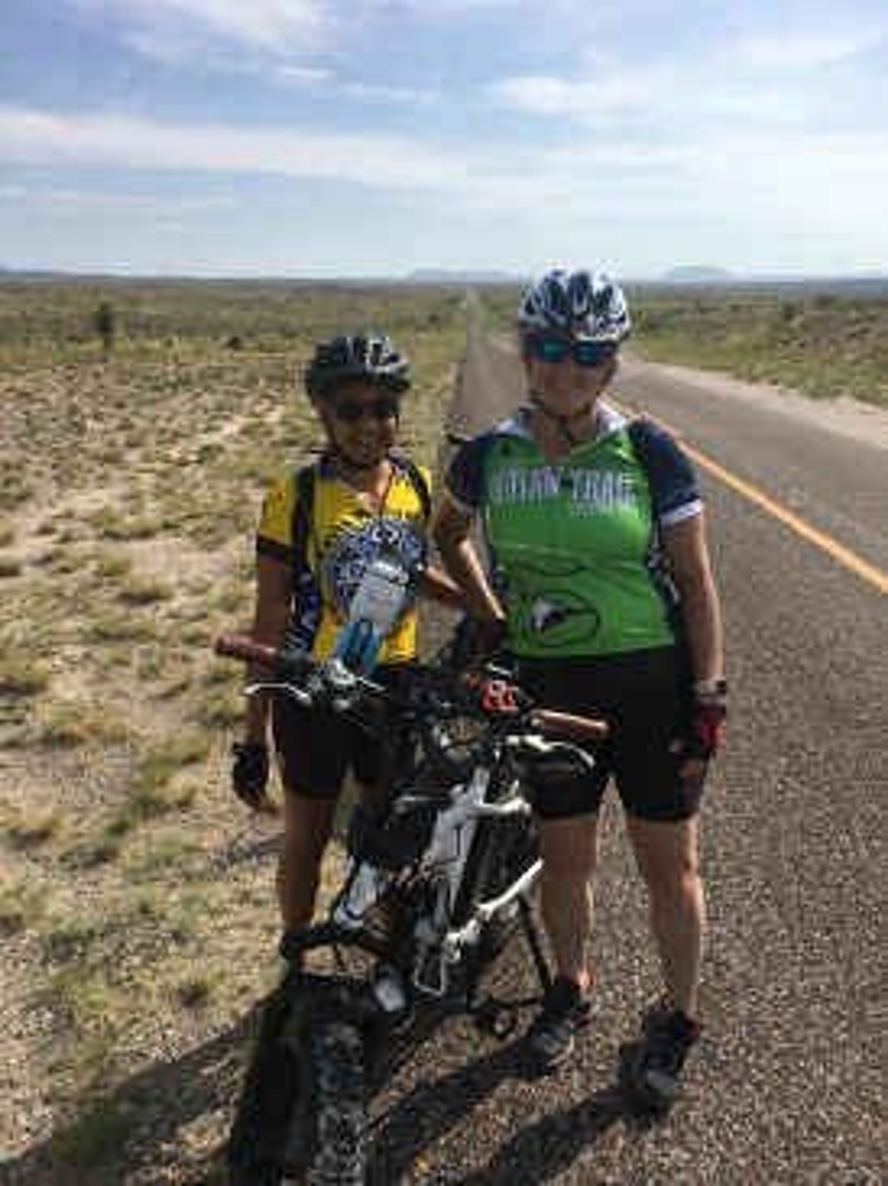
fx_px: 993
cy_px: 593
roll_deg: +0.4
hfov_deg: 48.2
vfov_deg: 61.7
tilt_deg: -16.1
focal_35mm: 29
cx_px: 444
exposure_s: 1/2198
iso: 25
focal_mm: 4.15
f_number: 2.2
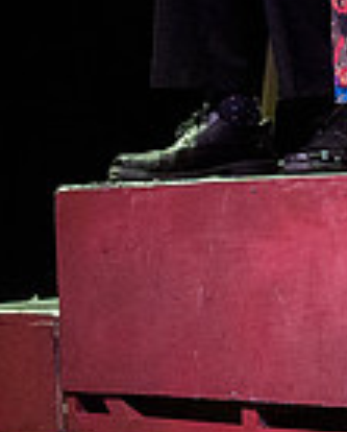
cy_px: -221
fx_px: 2725
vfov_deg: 8.8
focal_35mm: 213
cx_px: 678
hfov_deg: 7.0
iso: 1600
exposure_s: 1/60
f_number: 2.8
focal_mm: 26
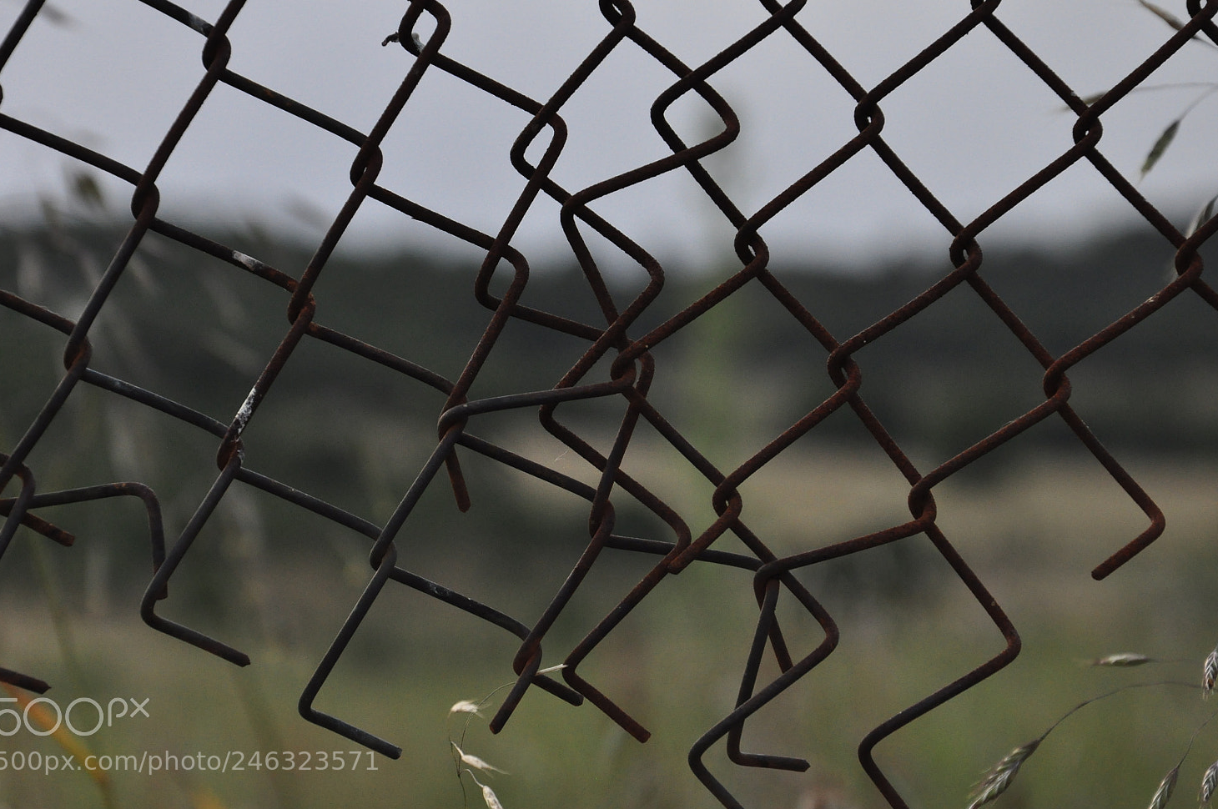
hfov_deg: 11.9
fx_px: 5831
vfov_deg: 7.9
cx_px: 610
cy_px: 383
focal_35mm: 173
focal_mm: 105
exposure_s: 1/250
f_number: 8
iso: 800
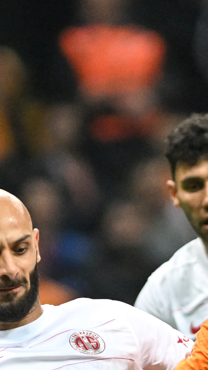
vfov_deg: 1.9
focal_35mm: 1141
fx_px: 11182
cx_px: 230
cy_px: 501
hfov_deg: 1.1
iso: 3200
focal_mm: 300
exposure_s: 1/2000
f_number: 2.8
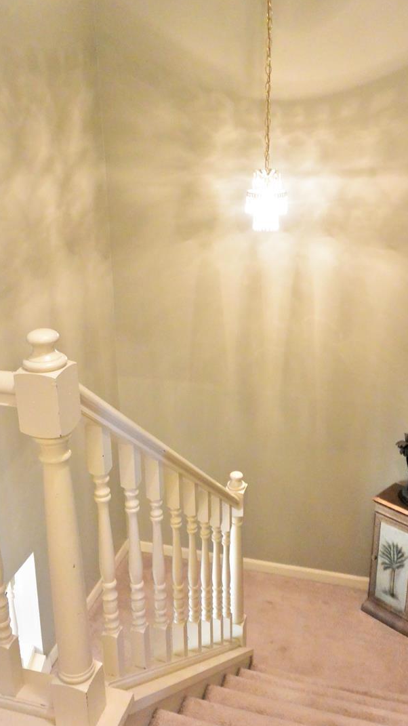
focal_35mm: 34
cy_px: 362
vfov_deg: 58.0
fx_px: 654
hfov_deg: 34.6
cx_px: 188
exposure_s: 1/30
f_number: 3.8
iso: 2800
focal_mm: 12.2
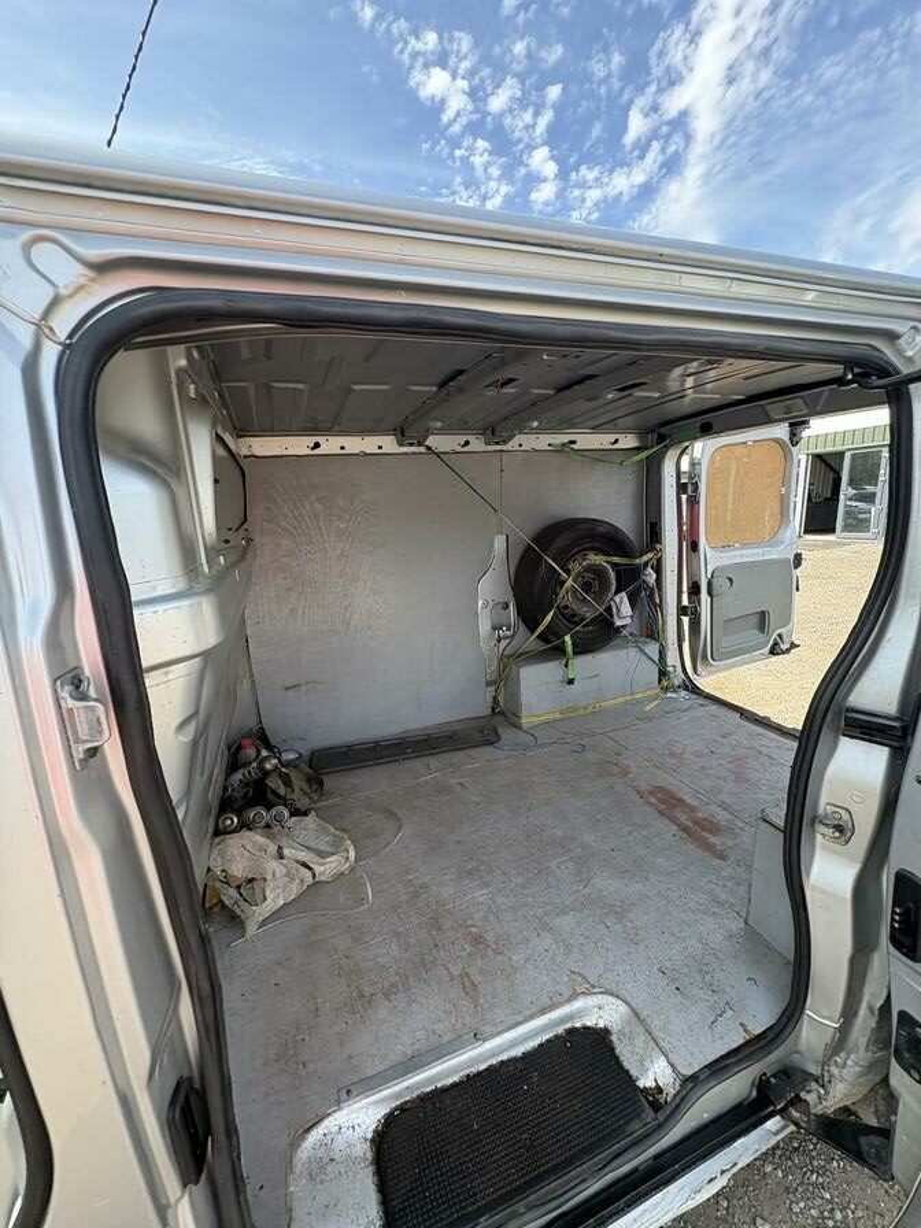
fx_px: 497
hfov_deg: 85.7
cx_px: 460
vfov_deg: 102.1
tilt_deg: -8.6
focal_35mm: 14
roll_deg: -1.7
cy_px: 614
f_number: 2.2
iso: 64
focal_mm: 2.22
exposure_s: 1/163
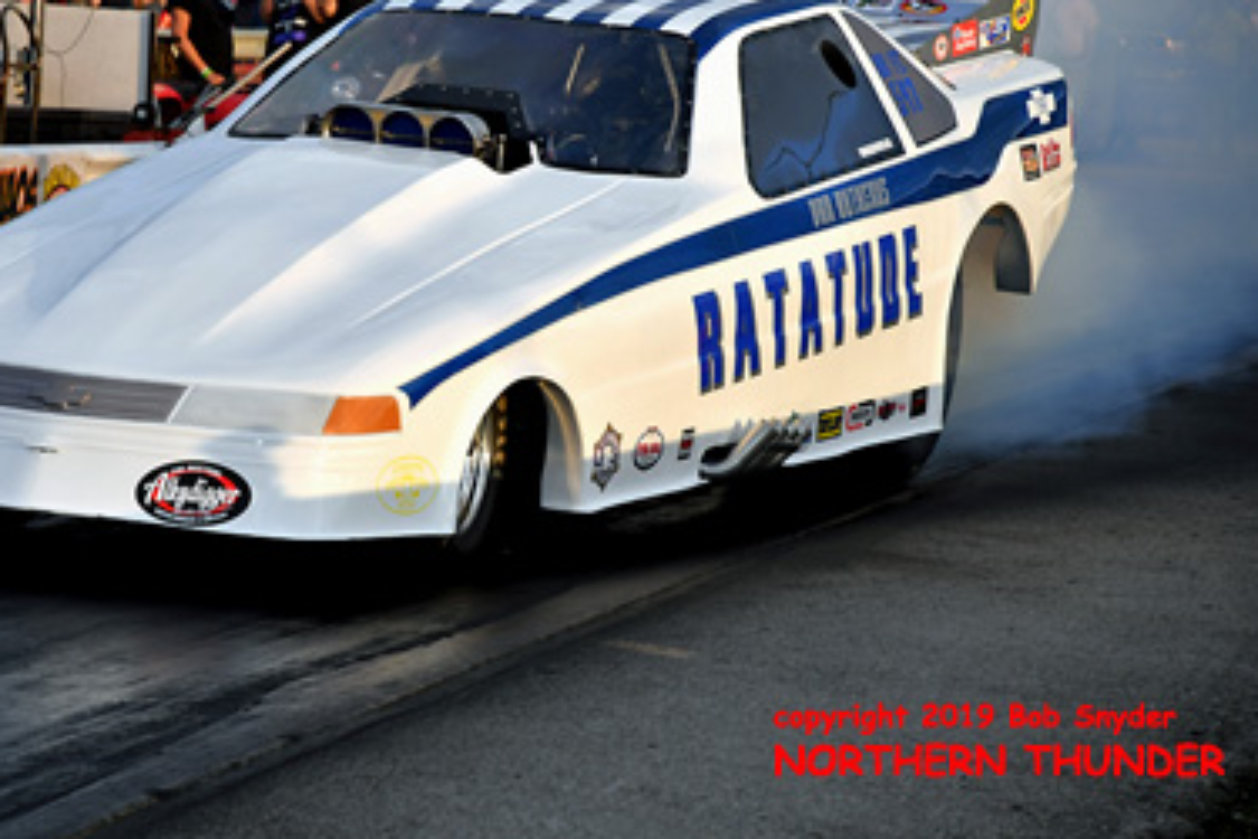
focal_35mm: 160
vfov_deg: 8.6
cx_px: 453
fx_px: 5591
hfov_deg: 12.8
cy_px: 315
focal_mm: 80
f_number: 4
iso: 200
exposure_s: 1/1000
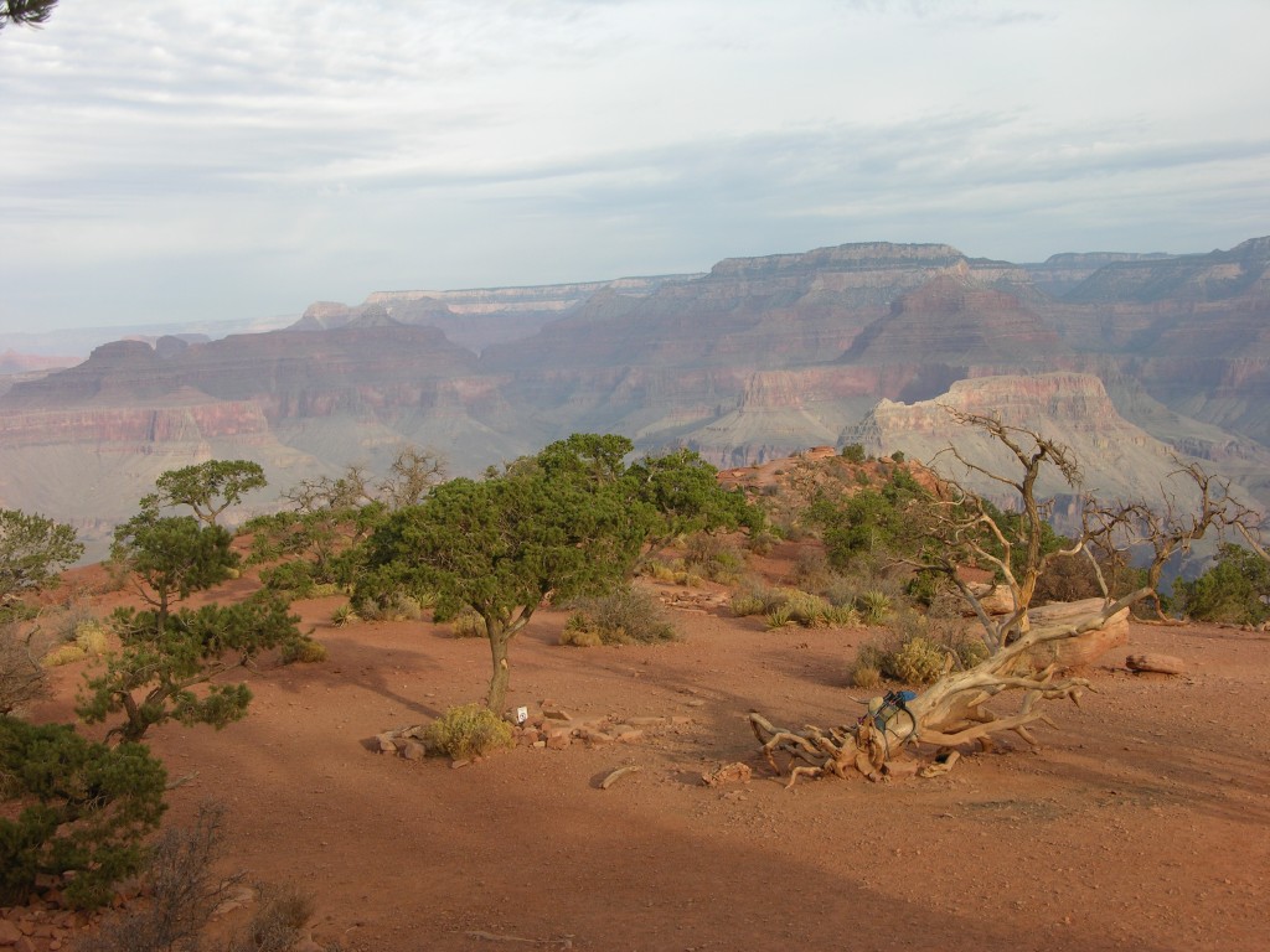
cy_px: 476
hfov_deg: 35.5
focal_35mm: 54
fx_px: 1981
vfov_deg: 27.0
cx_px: 635
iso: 50
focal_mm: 13.7
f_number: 4.4
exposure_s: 1/155
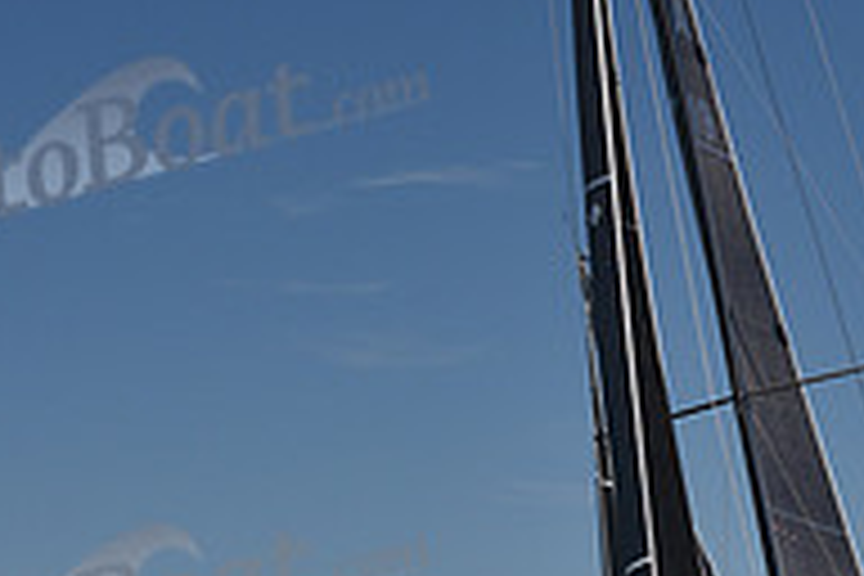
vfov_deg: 6.5
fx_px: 5064
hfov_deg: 9.7
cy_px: 324
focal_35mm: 211
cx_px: 664
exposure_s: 1/800
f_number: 5
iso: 250
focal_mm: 70
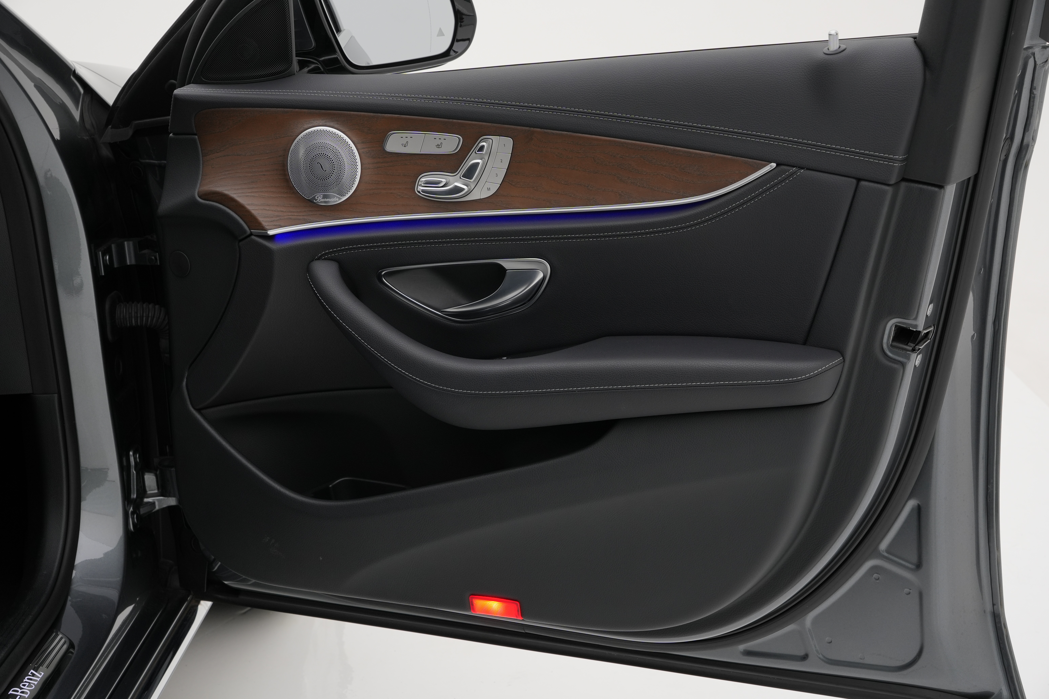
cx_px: 524
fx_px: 1490
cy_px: 350
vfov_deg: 26.4
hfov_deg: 38.8
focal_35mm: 51
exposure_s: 1/50
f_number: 7.1
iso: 250
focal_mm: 34.1
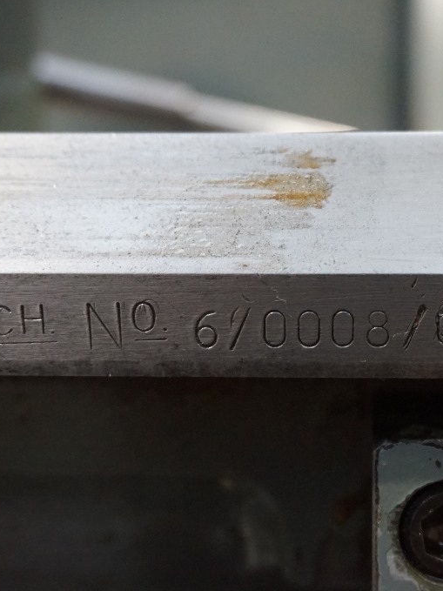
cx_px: 321
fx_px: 1002
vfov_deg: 32.8
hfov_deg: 24.7
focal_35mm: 59
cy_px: 296
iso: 3200
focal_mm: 27
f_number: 4.5
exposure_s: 1/30
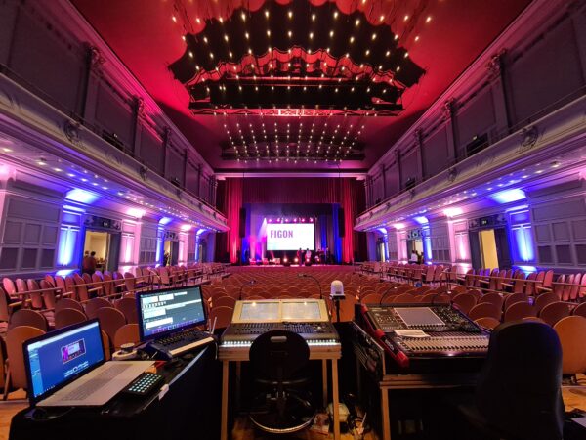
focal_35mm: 13
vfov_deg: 89.9
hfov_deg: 106.2
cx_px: 293
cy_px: 220
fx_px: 220
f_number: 2.2
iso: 500
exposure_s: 1/33
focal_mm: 2.2
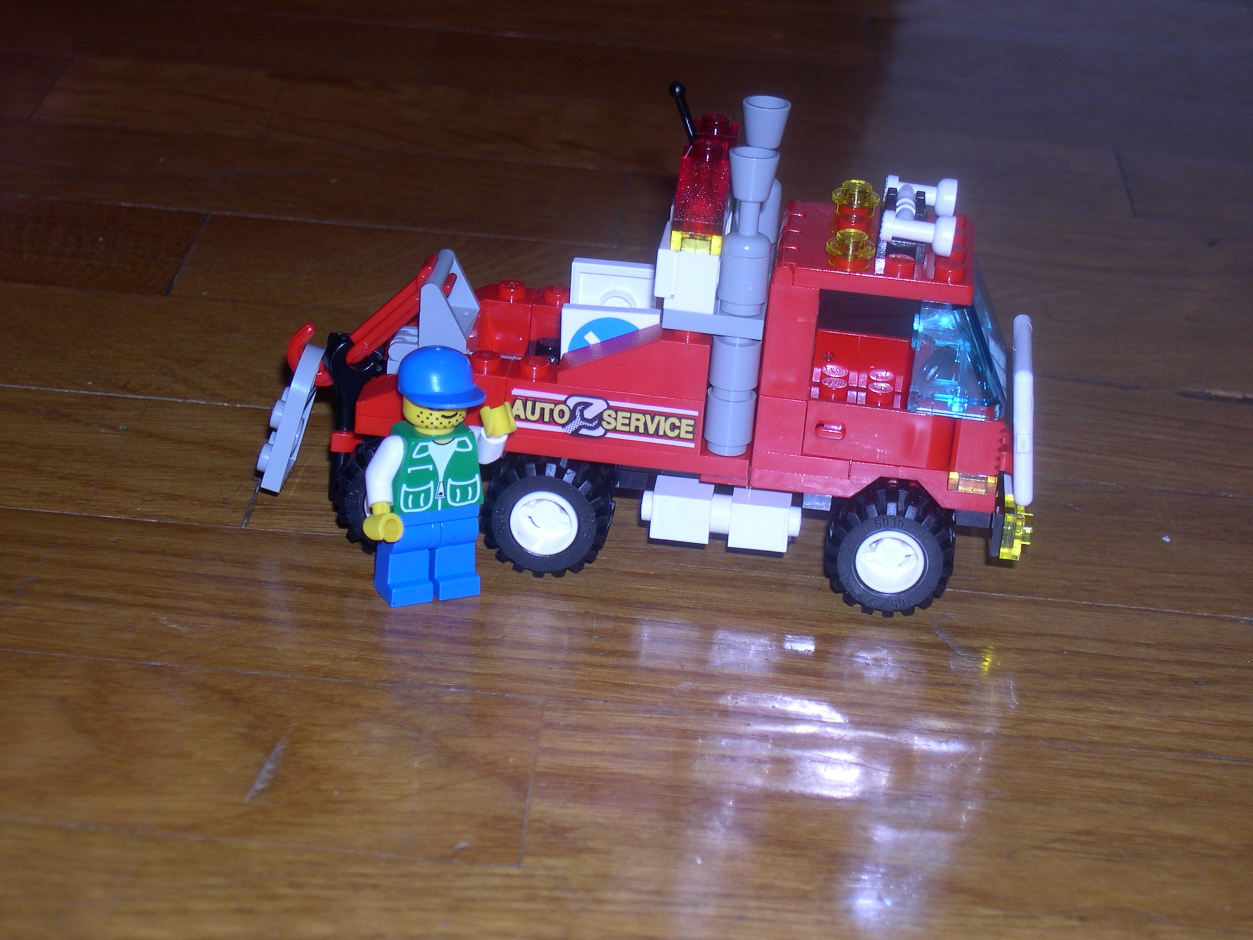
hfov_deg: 22.5
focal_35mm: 87
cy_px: 470
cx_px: 626
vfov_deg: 17.0
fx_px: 3149
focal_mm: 18.4
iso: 100
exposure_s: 1/60
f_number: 4.4
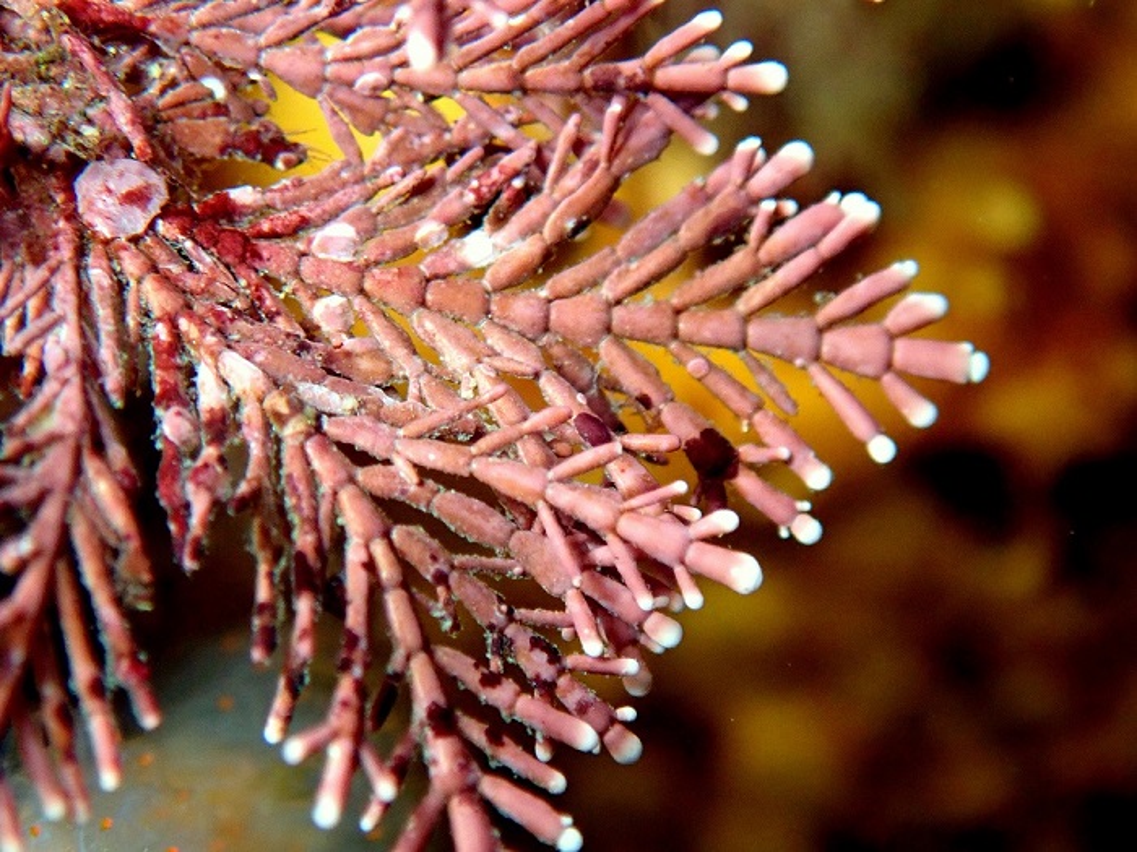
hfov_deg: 19.6
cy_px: 426
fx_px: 3285
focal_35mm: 100
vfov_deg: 14.8
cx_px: 568
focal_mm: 18
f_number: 14
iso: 800
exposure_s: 1/100
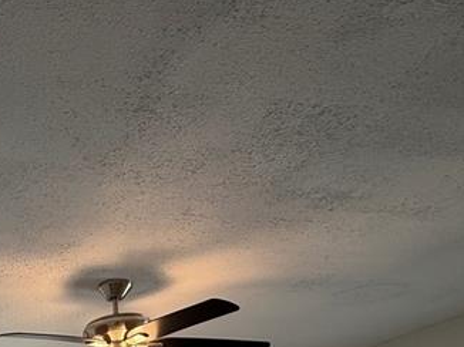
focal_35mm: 44
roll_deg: -0.6
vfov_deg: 25.2
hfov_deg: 36.5
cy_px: 516
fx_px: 589
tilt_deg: -1.0
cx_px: -44
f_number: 2.2
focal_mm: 2.22
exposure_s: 1/120
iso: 100
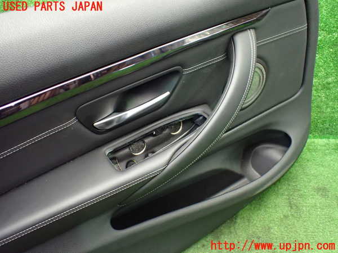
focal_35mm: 30
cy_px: 126
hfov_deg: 60.0
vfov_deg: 46.8
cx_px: 169
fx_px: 293
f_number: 2.3
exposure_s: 1/40
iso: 800
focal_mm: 5.4
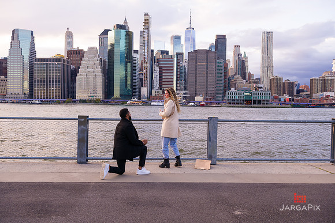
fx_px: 316
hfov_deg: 55.8
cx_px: 168
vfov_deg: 38.9
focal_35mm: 34
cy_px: 112
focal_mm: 34
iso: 250
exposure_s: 1/200
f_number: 4
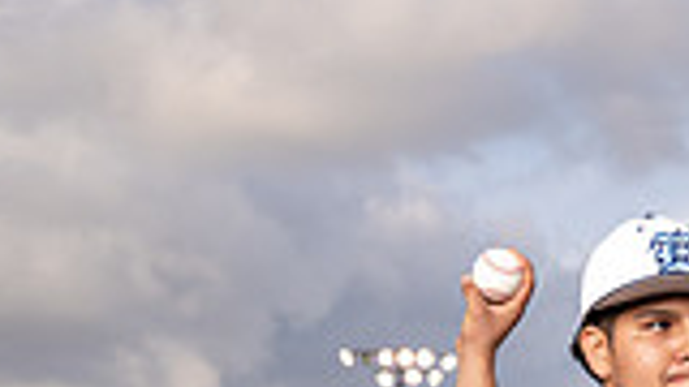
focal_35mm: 112
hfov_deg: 18.9
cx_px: 590
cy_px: 877
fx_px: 2046
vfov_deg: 9.7
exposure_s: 1/1250
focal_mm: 38
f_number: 4
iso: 250
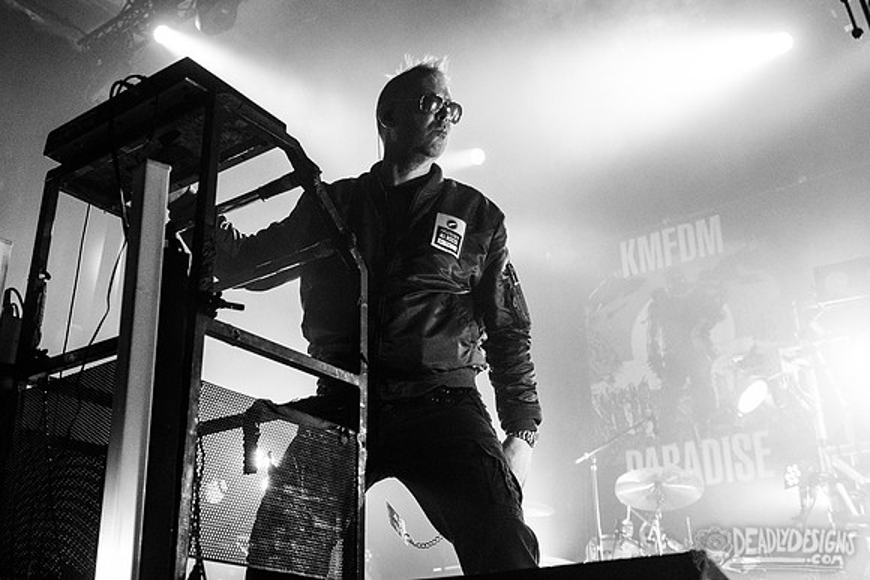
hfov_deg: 48.6
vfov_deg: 33.8
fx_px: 955
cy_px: 254
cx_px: 333
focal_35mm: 40
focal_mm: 32
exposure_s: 1/500
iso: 3200
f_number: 4
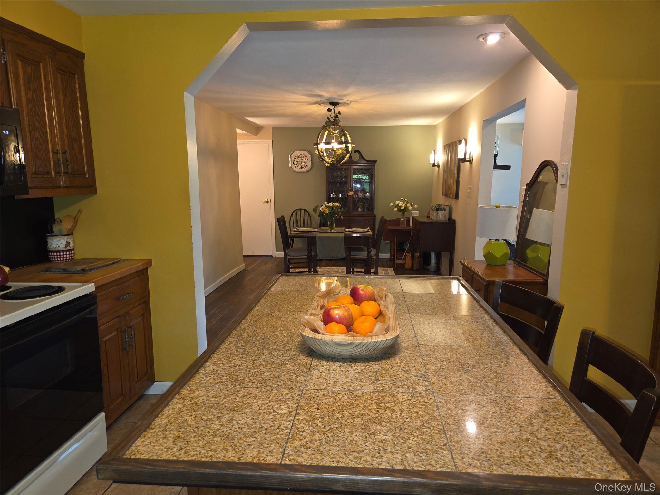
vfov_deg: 58.9
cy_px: 248
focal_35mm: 23
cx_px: 330
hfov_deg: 73.9
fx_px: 439
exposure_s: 1/24
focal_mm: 5.4
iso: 125
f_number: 1.8
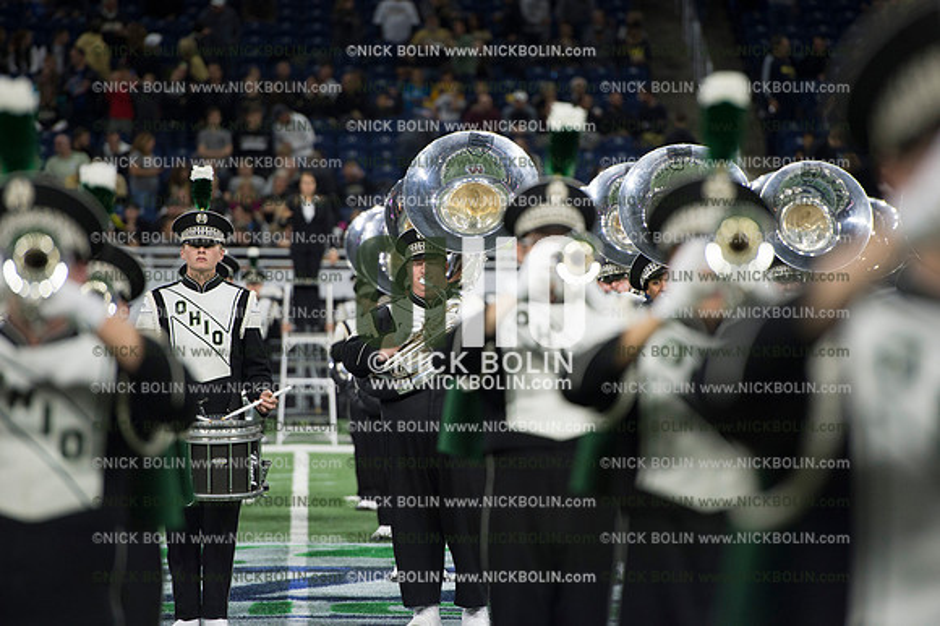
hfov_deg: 10.3
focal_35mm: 200
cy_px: 313
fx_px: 5219
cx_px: 470
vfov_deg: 6.9
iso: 2500
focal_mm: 200
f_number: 3.5
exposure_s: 1/1600
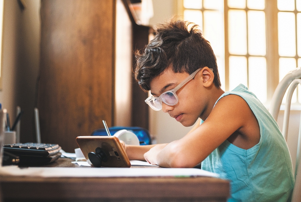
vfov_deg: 25.6
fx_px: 443
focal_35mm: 53
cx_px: 150
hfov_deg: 37.5
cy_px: 101
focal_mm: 35.3
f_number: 2
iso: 800
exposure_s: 1/160
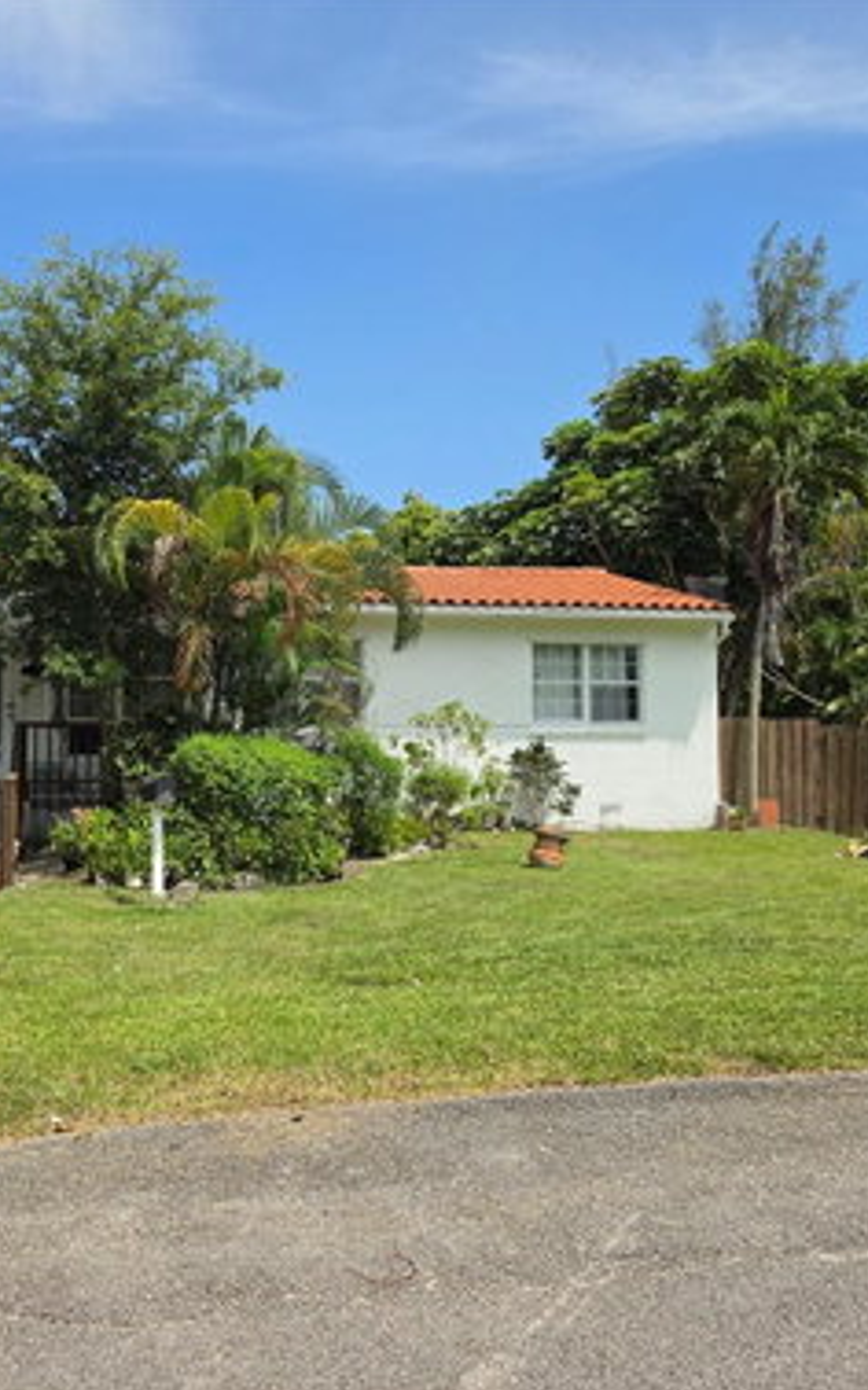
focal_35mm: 33
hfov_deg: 38.2
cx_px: 364
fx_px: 1250
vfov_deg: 58.2
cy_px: 691
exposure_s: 1/6806
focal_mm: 6.5
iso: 64
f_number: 1.4
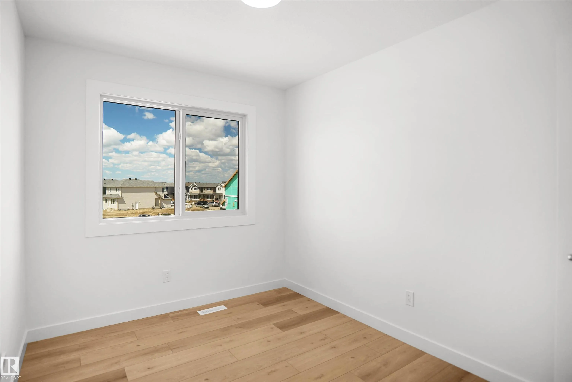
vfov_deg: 67.4
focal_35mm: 18
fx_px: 286
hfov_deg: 90.0
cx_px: 286
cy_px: 191
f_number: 2
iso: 100
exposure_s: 1/100
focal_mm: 12
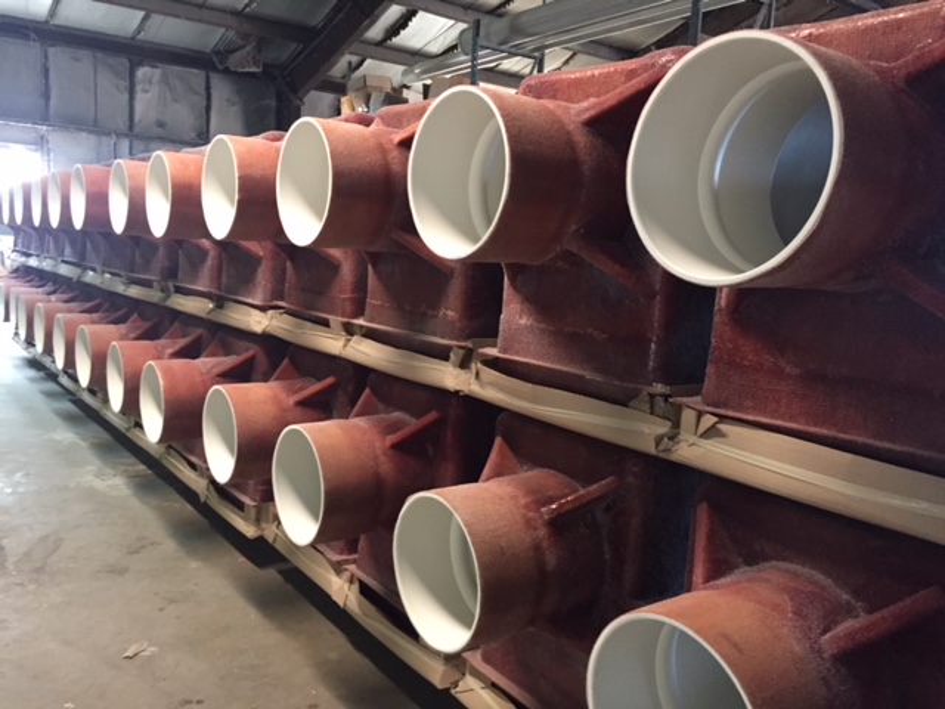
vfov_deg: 48.2
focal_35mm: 29
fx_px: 792
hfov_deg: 61.7
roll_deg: -4.1
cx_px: 472
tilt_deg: -8.3
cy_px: 354
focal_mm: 4.15
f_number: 2.2
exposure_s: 1/15
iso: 250
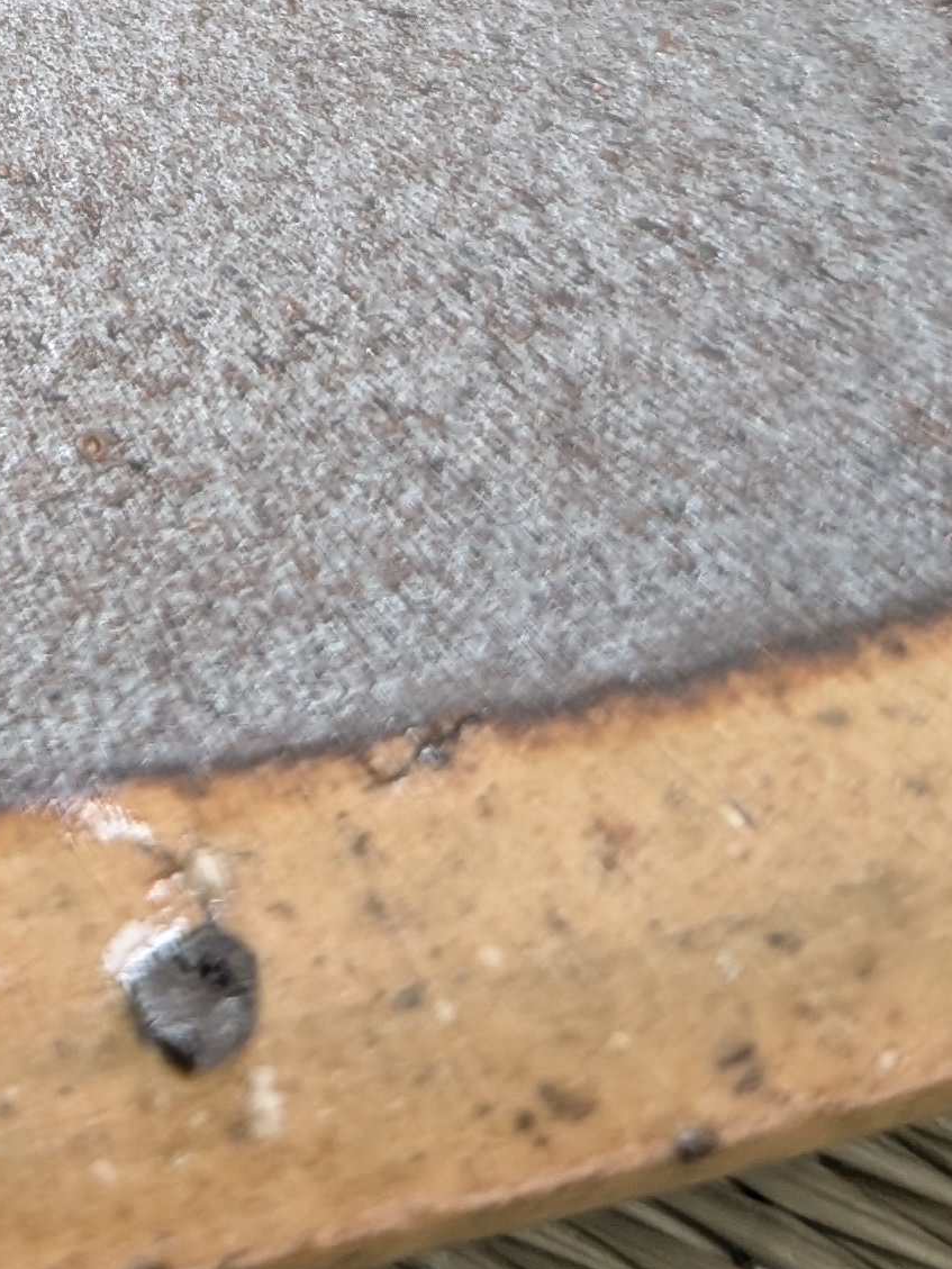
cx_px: -554
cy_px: -562
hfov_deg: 15.7
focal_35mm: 85
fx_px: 3116
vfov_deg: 20.2
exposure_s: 1/24
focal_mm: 4.53
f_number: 1.7
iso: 94
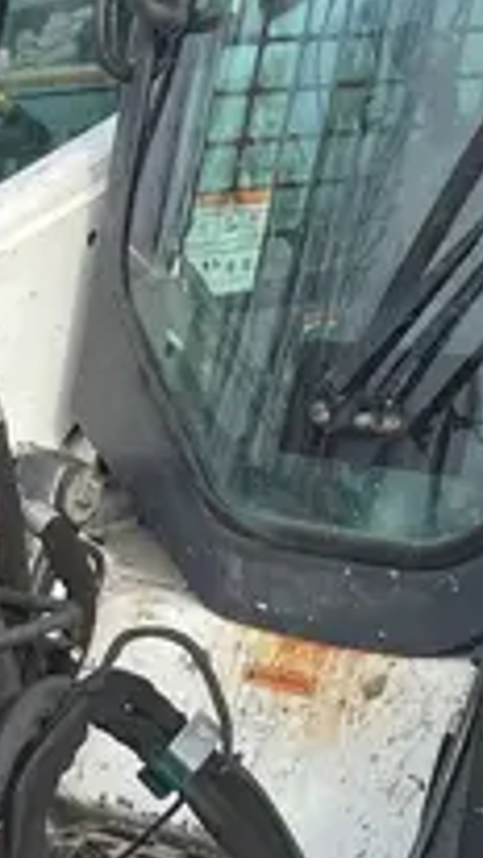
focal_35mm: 101
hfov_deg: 11.7
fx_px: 2298
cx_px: -150
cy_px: 1285
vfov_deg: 18.7
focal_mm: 4.2
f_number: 1.6
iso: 50
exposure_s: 1/796
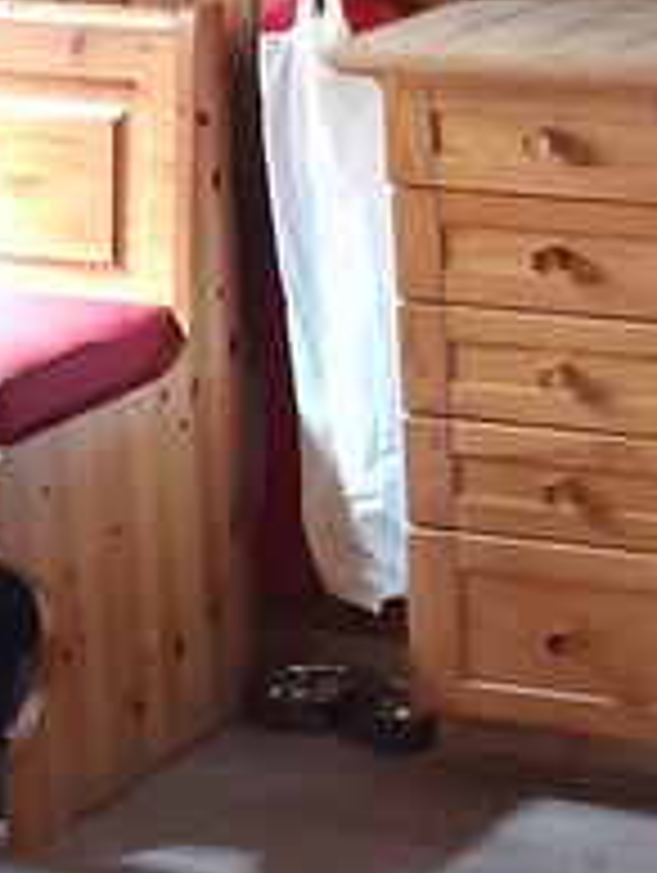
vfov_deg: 14.6
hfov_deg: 10.9
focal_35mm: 134
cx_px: 765
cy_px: 108
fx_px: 3384
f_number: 1.8
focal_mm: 3.98
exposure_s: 1/24
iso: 1000
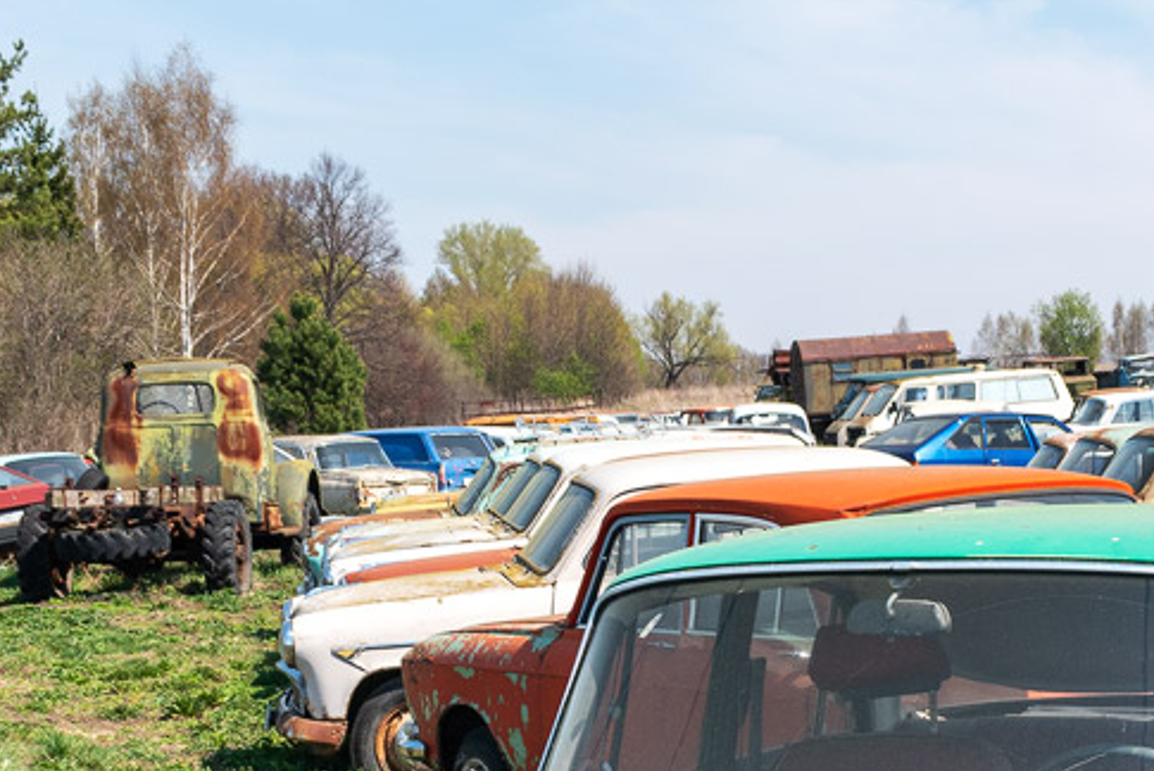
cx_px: 847
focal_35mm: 76
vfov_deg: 17.4
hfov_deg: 26.3
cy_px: 822
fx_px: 2438
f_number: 8
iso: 100
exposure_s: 1/250
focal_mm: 18
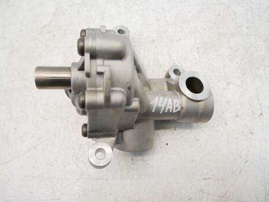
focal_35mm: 25
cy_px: 105
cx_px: 138
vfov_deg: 54.9
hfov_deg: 69.4
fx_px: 194
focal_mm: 12
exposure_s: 1/60
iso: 500
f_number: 3.5
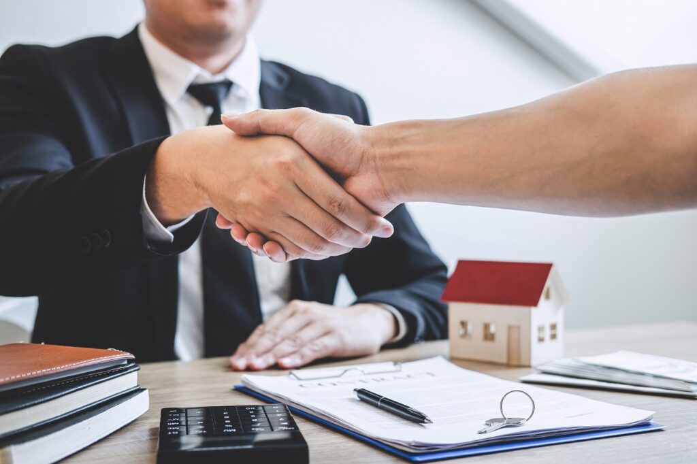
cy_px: 232
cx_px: 348
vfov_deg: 25.5
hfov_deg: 37.5
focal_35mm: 53
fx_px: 1026
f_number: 2.8
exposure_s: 1/100
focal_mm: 35
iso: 400
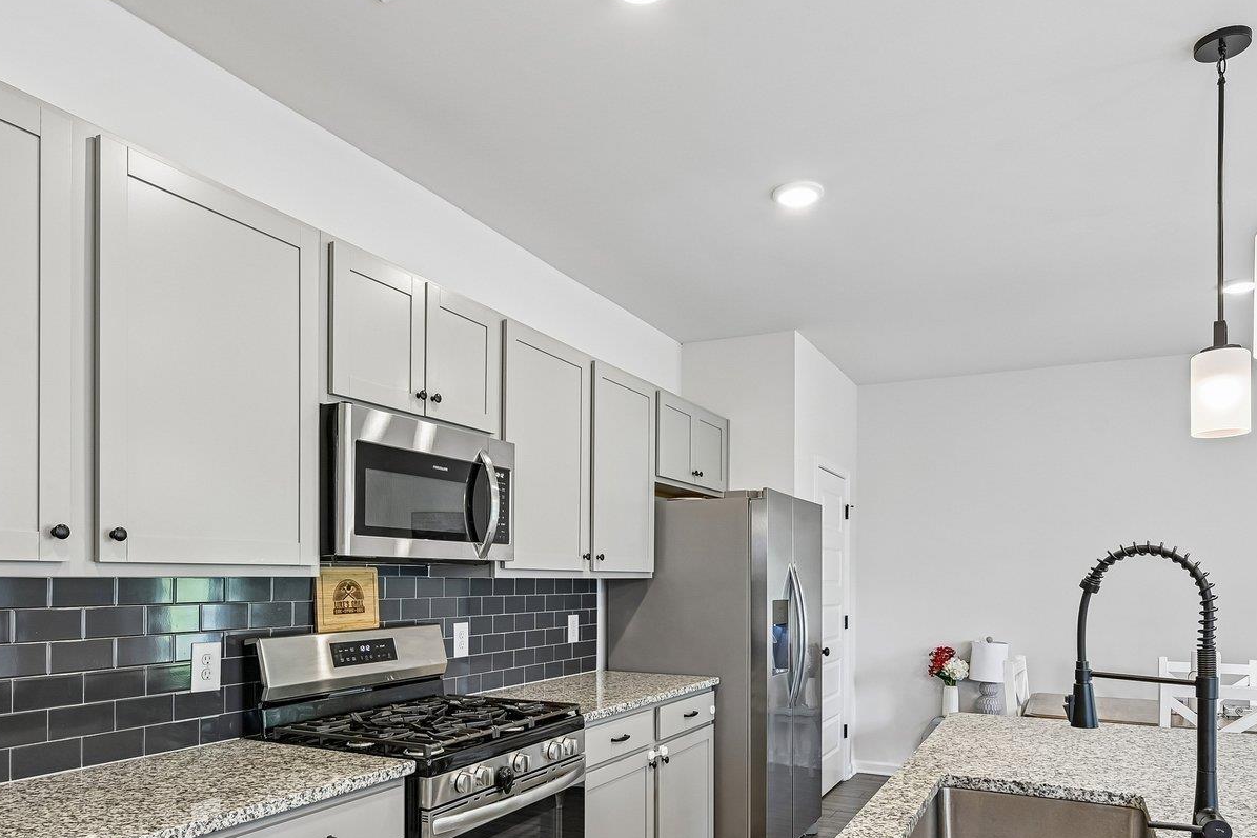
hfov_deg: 73.7
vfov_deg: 51.9
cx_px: 642
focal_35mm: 24
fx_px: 838
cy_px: 574
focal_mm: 14
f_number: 8
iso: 400
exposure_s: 1/13
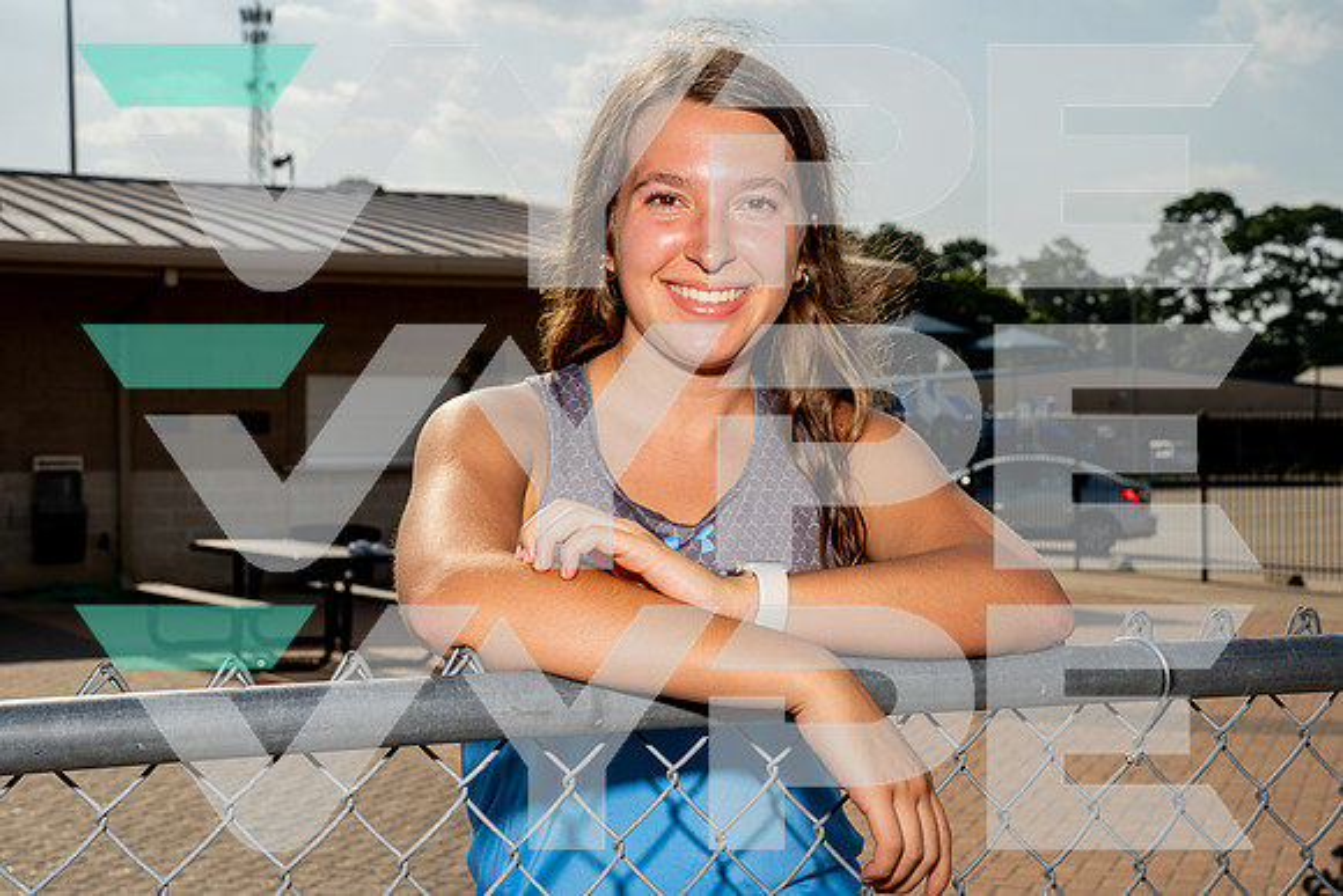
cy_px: 445
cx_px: 650
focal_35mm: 60
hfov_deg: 33.2
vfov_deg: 22.5
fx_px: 2250
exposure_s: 1/250
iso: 125
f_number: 11
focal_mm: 57
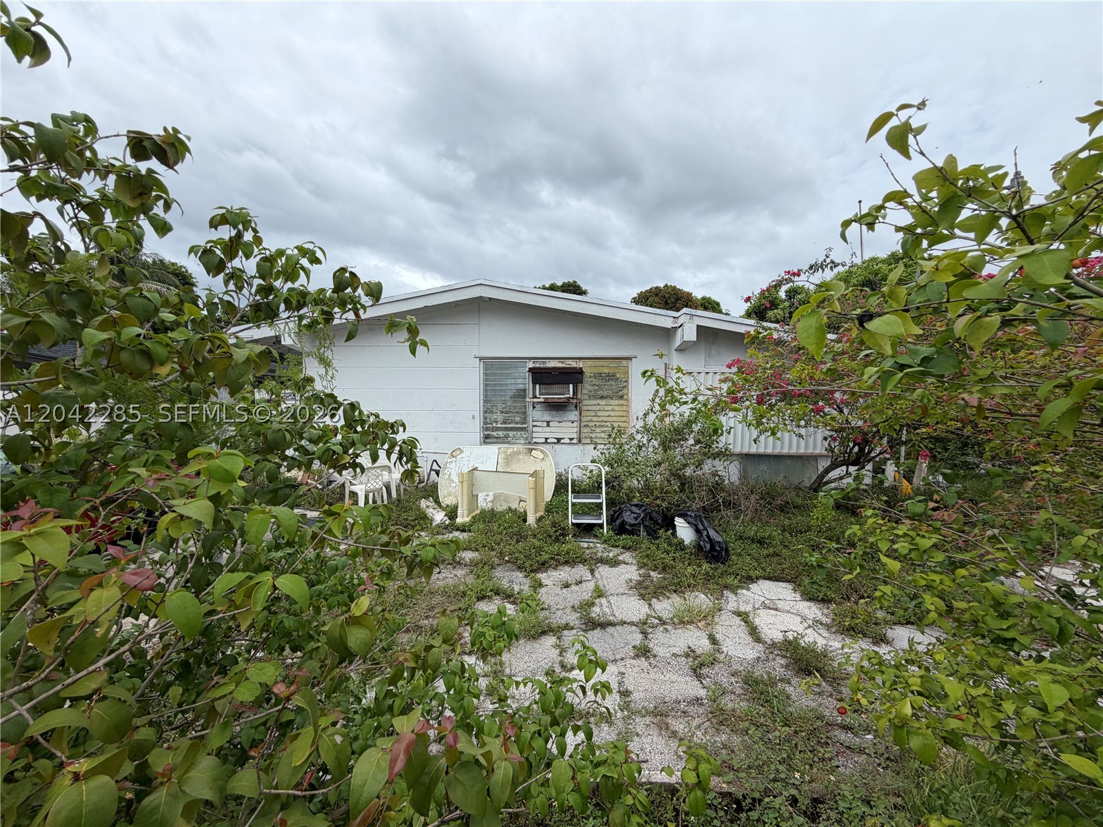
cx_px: 552
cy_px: 414
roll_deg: -0.2
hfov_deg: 102.1
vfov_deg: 85.7
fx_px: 446
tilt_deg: -2.3
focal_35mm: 14
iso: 20
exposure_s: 1/928
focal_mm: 2.22
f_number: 2.2
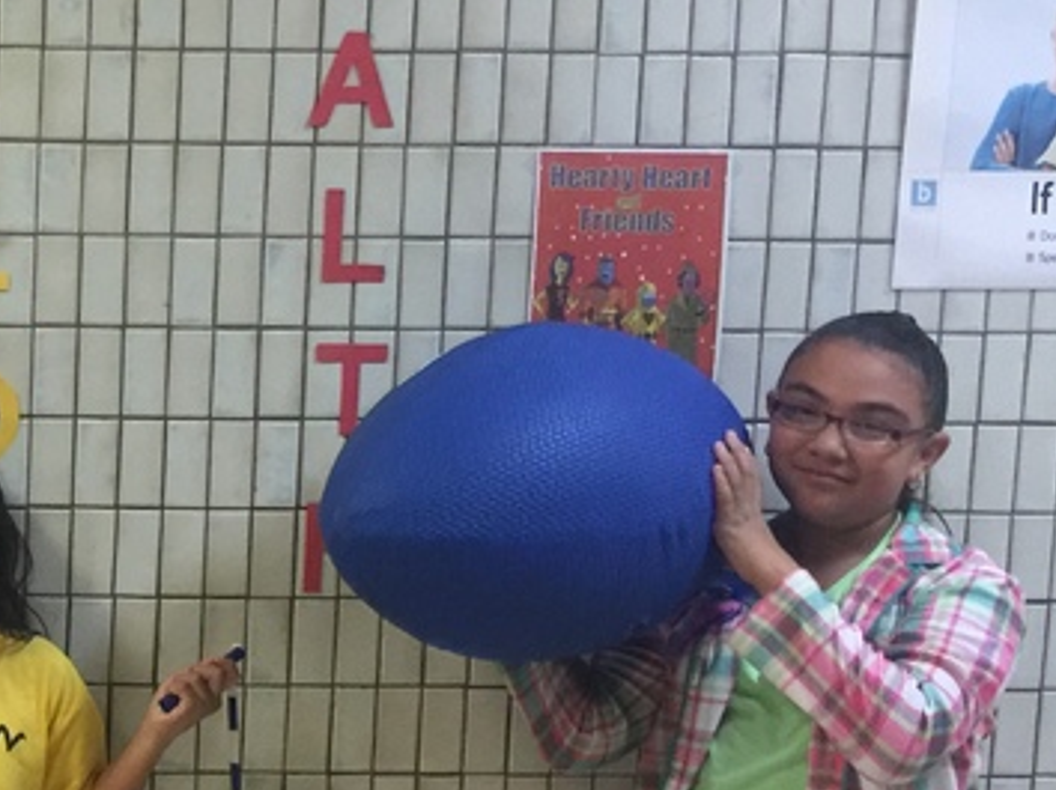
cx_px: -274
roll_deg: -0.8
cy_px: 495
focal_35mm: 82
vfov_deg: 17.9
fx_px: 2500
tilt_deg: -7.7
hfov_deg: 21.8
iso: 125
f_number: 2.2
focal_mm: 4.15
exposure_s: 1/15
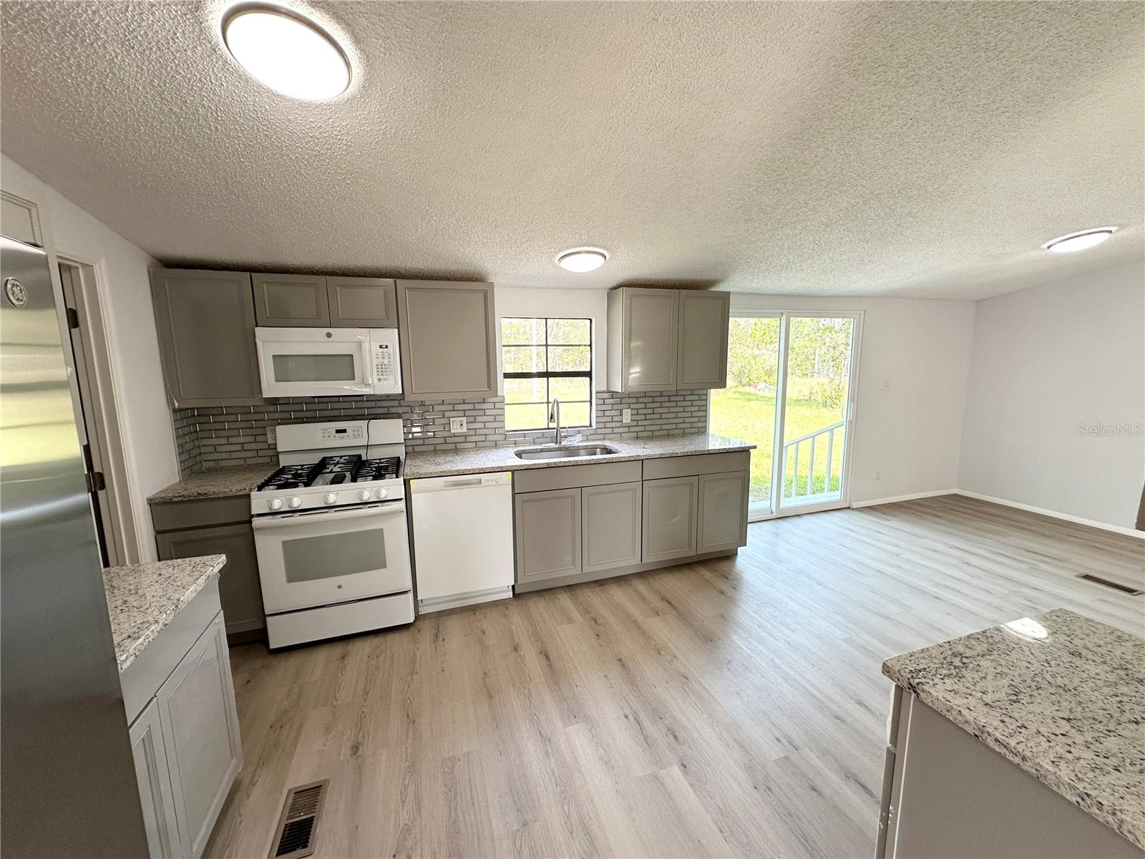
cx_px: 572
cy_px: 430
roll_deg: +0.7
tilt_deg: -8.6
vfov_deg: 85.7
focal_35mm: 14
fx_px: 463
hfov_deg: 102.1
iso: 64
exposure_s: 1/120
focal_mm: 2.22
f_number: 2.2
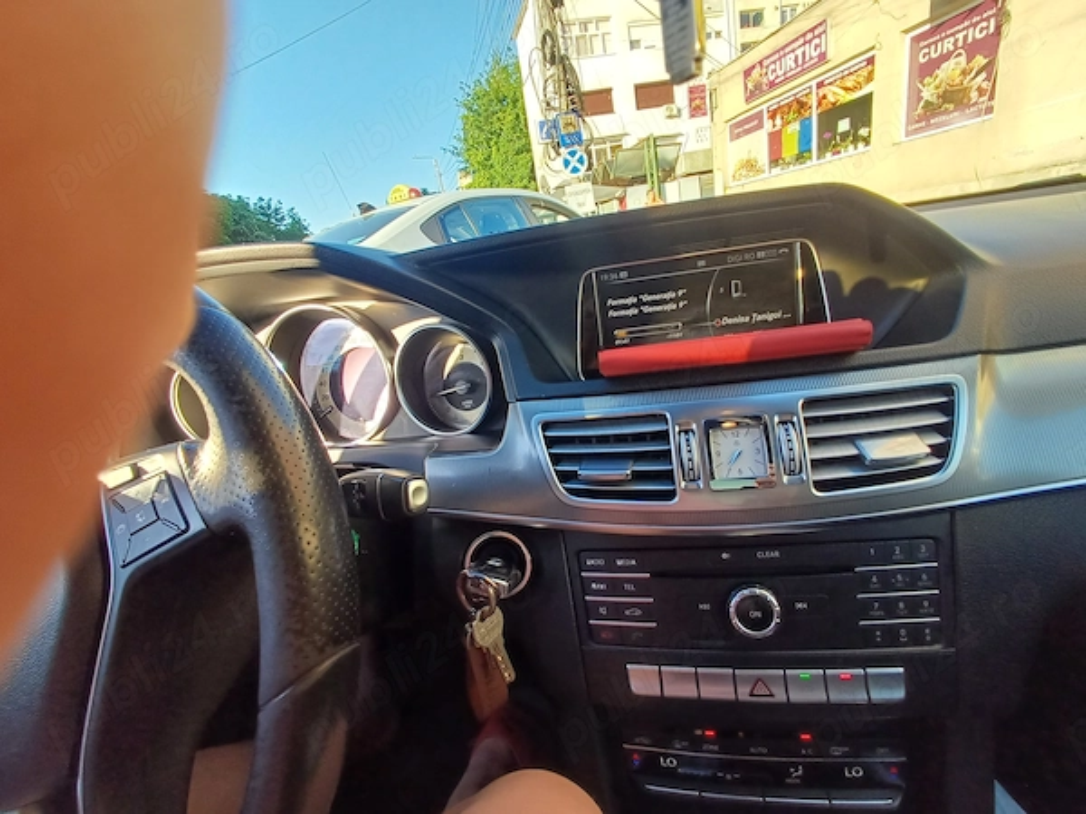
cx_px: 543
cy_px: 407
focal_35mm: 16
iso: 40
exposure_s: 1/120
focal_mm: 1.64
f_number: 2.2
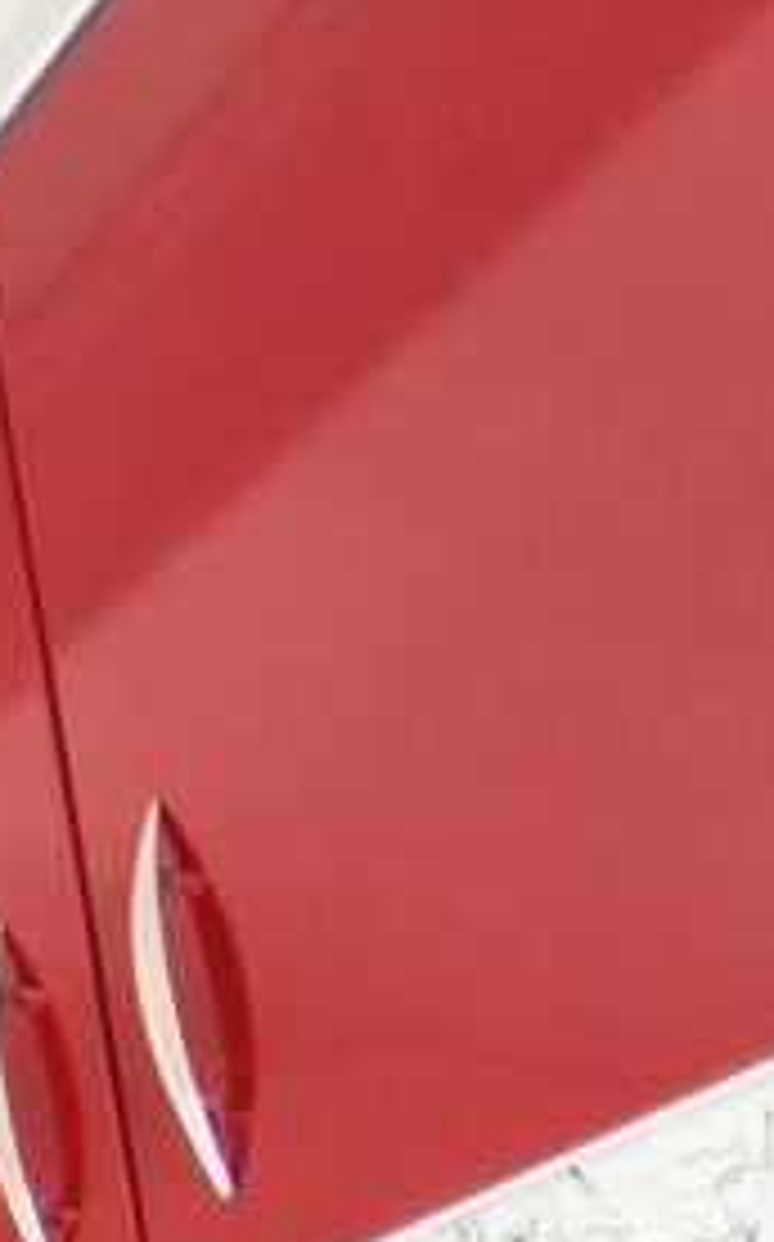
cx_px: -855
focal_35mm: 59
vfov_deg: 28.4
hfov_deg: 16.0
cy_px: 1616
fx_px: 1995
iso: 250
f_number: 2.2
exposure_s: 1/33.3
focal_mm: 1.91
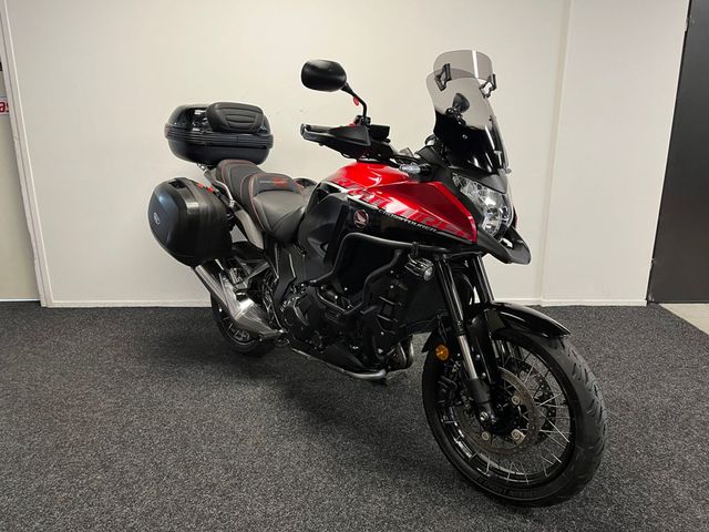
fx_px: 533
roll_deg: -0.3
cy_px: 266
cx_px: 354
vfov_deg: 53.1
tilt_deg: -15.2
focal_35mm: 26
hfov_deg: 67.3
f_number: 1.6
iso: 125
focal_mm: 5.1
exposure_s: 1/50
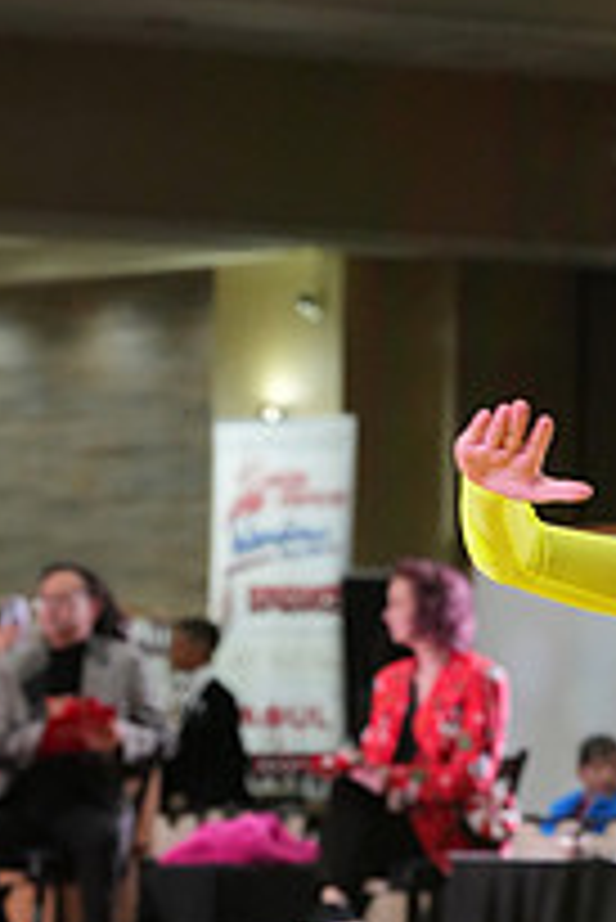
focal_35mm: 326
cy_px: 1210
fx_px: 8353
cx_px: 762
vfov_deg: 6.3
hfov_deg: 4.2
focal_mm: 115
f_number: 6.3
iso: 4000
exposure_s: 1/200
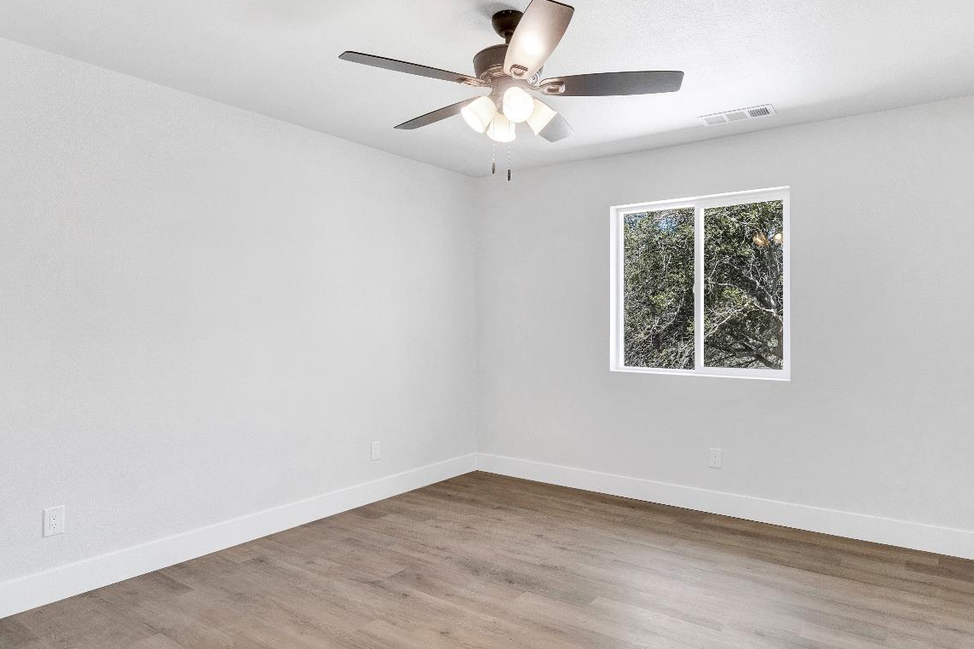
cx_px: 491
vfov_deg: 58.0
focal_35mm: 22
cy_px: 340
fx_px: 586
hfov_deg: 79.5
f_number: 8
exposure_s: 1/20
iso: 320
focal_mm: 11
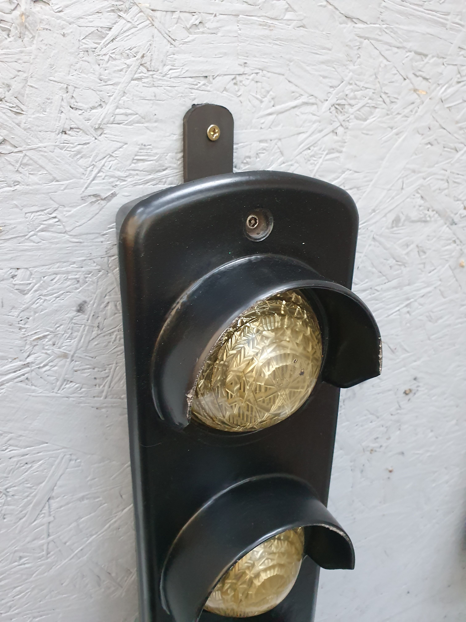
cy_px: 311
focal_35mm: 26
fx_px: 467
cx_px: 233
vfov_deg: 67.3
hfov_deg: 53.1
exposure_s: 1/50
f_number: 2.4
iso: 640
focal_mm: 4.32
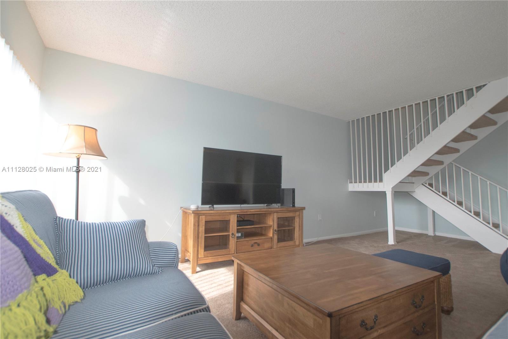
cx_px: 254
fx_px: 233
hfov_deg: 95.0
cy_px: 170
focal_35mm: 16
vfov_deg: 72.0
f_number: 5.6
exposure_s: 1/125
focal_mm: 11
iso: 640
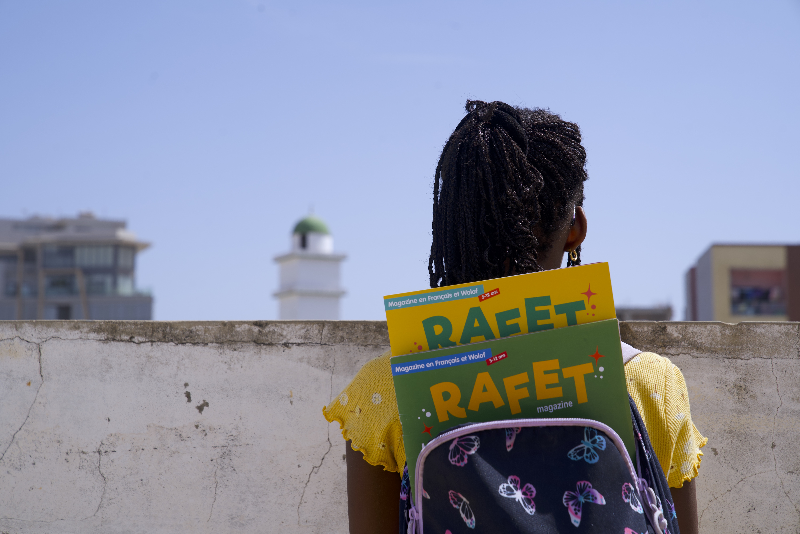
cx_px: 400
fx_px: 1555
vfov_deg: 19.5
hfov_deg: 28.8
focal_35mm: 70
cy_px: 267
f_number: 8
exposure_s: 1/320
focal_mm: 70
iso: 100
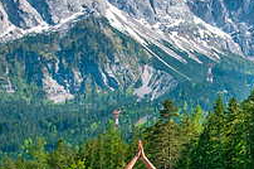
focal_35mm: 112
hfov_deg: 18.1
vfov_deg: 12.2
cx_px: 201
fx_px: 789
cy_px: 104
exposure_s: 1/1600
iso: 160
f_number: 5.6
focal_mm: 26
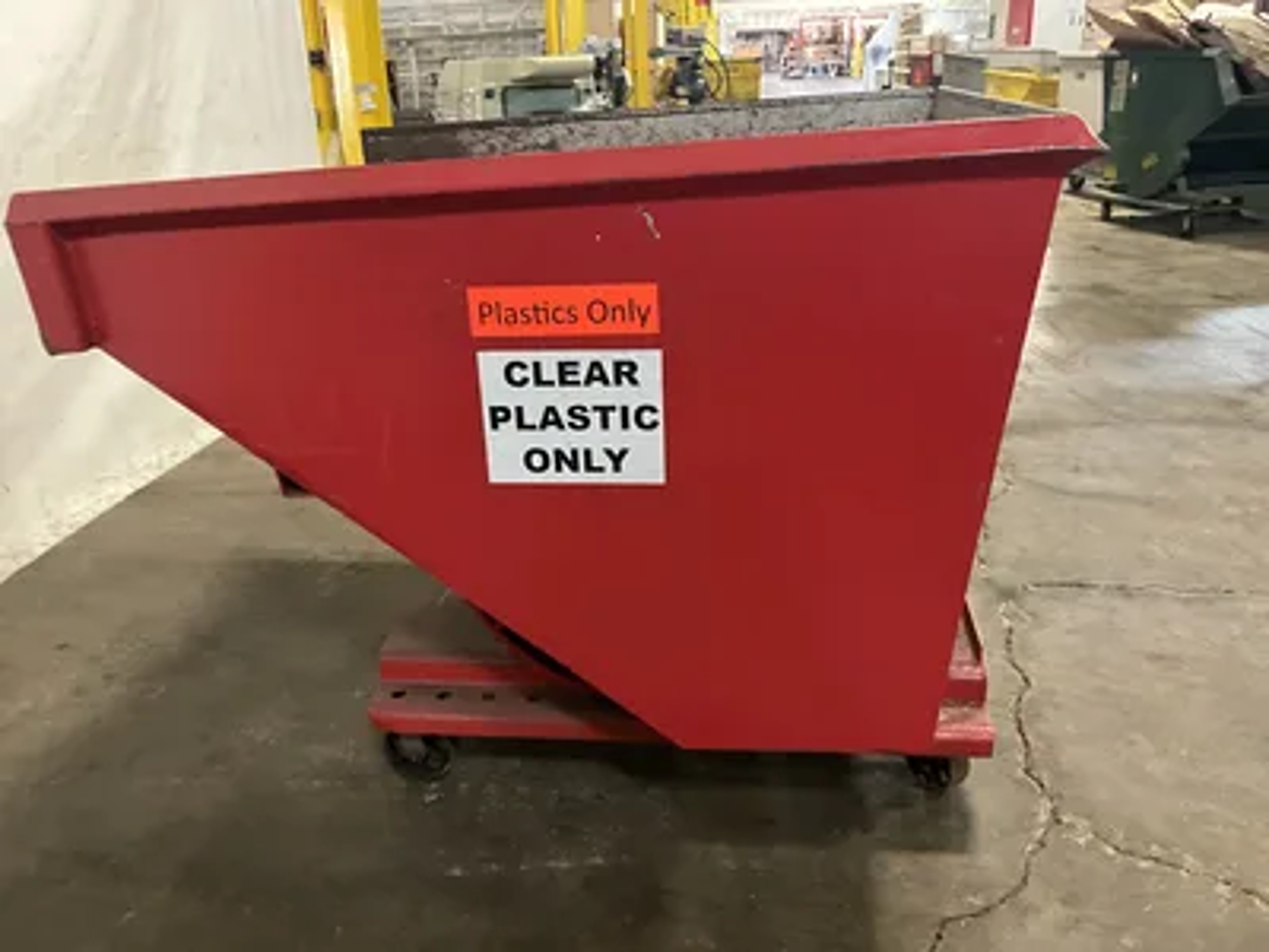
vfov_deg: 48.2
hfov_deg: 61.7
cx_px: 634
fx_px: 1063
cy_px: 476
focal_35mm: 29
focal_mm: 3
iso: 320
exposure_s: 1/30
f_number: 1.8
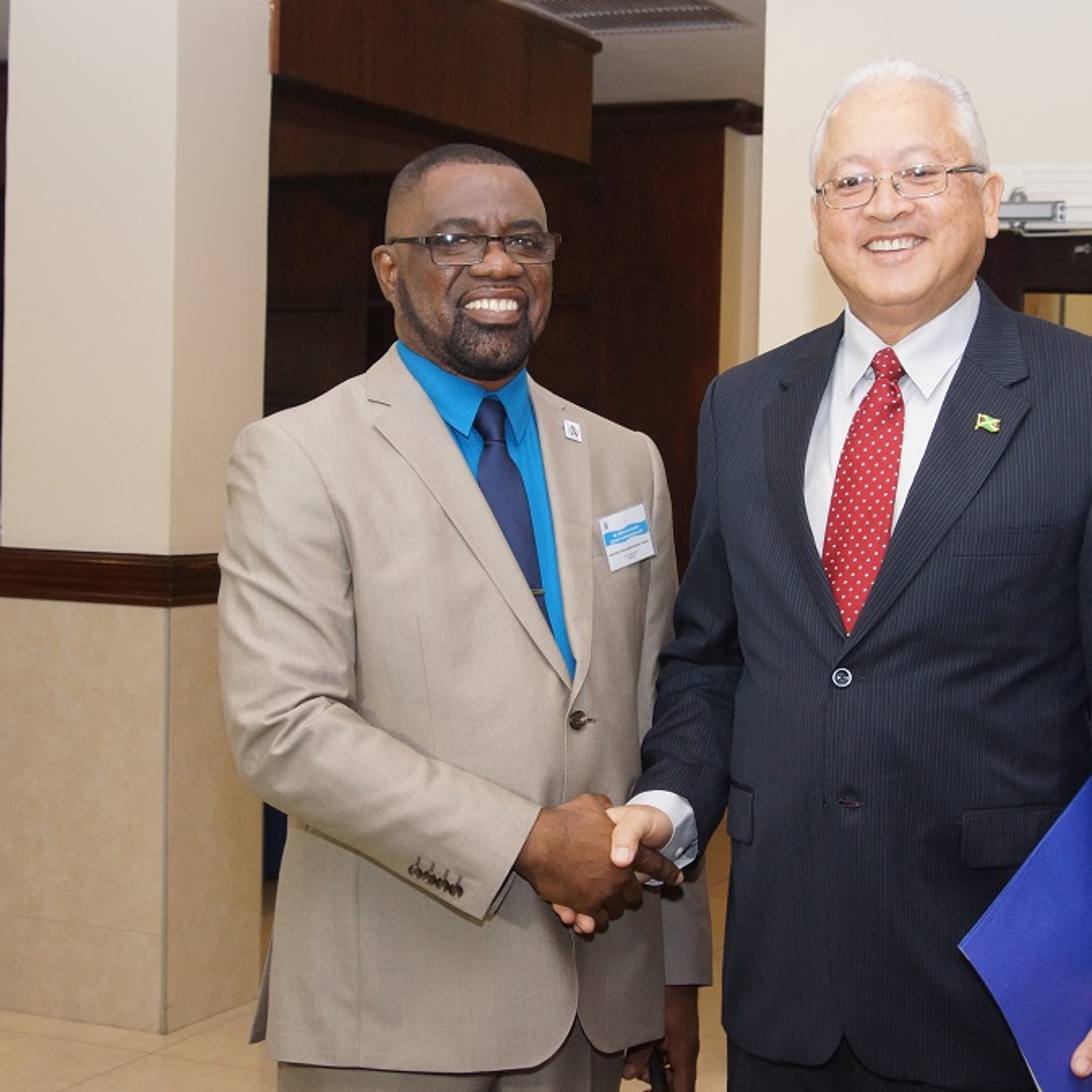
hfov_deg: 25.5
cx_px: 615
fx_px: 2414
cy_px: 542
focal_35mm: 68
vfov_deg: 25.5
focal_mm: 35
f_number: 8
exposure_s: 1/40
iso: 800
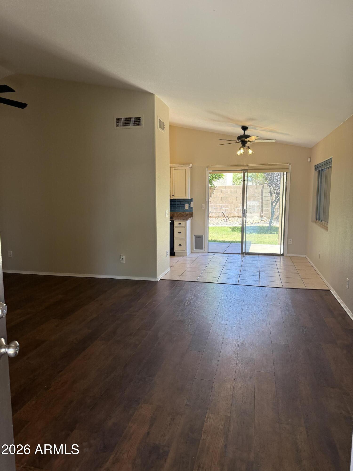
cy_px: 236
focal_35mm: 24
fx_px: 326
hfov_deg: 56.8
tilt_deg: -7.3
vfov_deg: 71.6
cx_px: 176
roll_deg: -0.7
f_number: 1.78
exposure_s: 1/229
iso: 160
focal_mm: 6.76
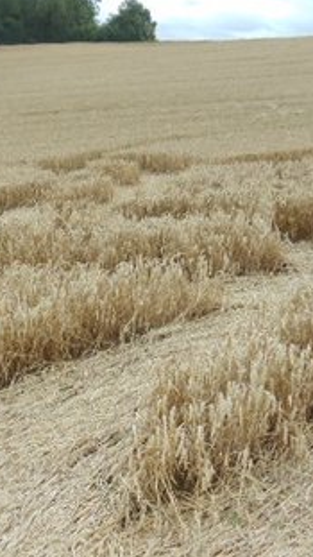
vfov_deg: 28.6
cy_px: 317
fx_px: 1092
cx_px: 61
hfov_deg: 16.2
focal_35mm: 74
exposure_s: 1/320
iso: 80
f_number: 3.5
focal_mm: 6
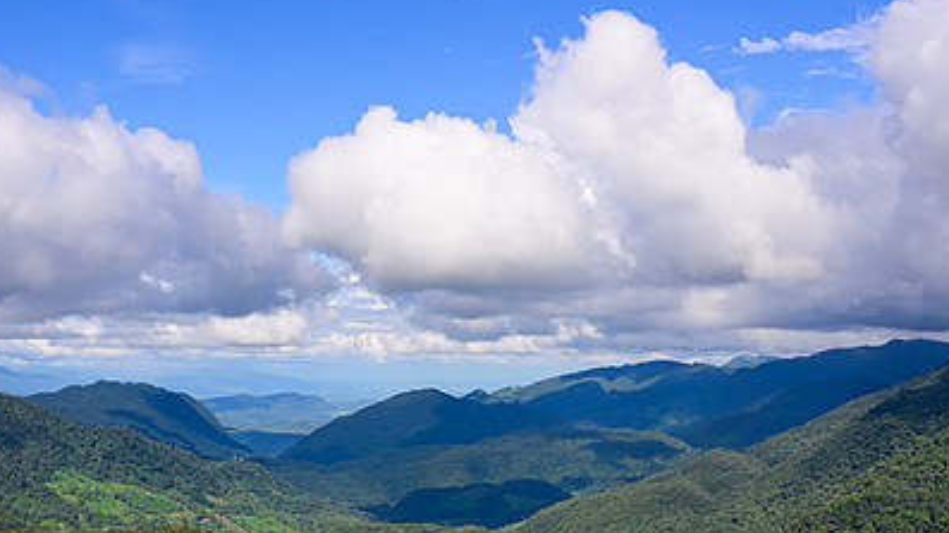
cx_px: 392
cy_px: 387
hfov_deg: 39.7
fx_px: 1308
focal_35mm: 52
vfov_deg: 22.9
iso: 320
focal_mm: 34
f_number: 11
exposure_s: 1/800
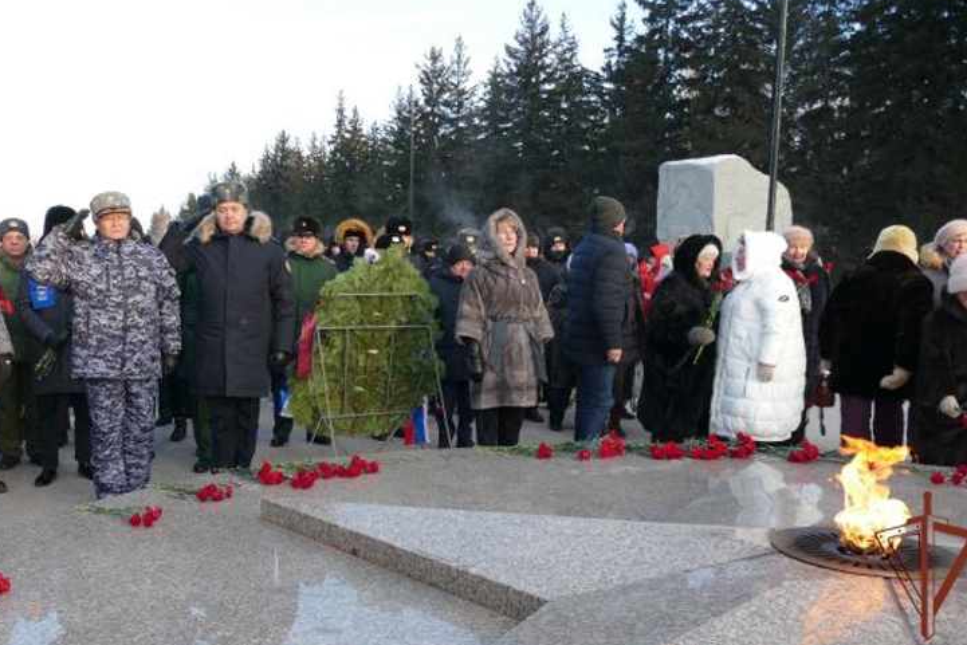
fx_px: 698
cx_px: 484
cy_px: 314
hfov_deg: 69.4
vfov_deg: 49.6
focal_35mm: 26
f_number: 2.8
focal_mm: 9.17
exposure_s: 1/200
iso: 125
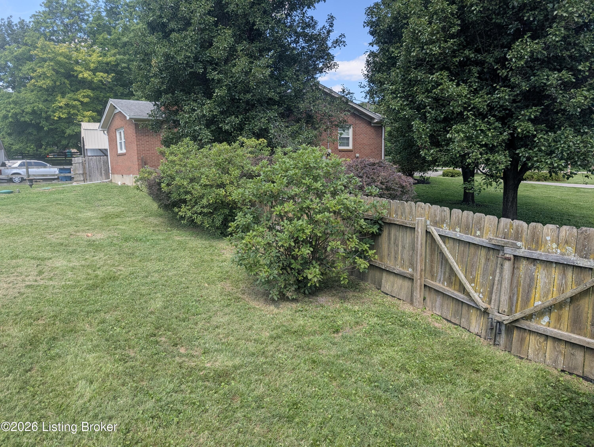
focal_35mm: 24
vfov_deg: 56.9
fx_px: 412
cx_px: 297
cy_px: 224
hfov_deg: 71.5
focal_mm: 6.9
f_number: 1.68
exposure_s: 1/571
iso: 21
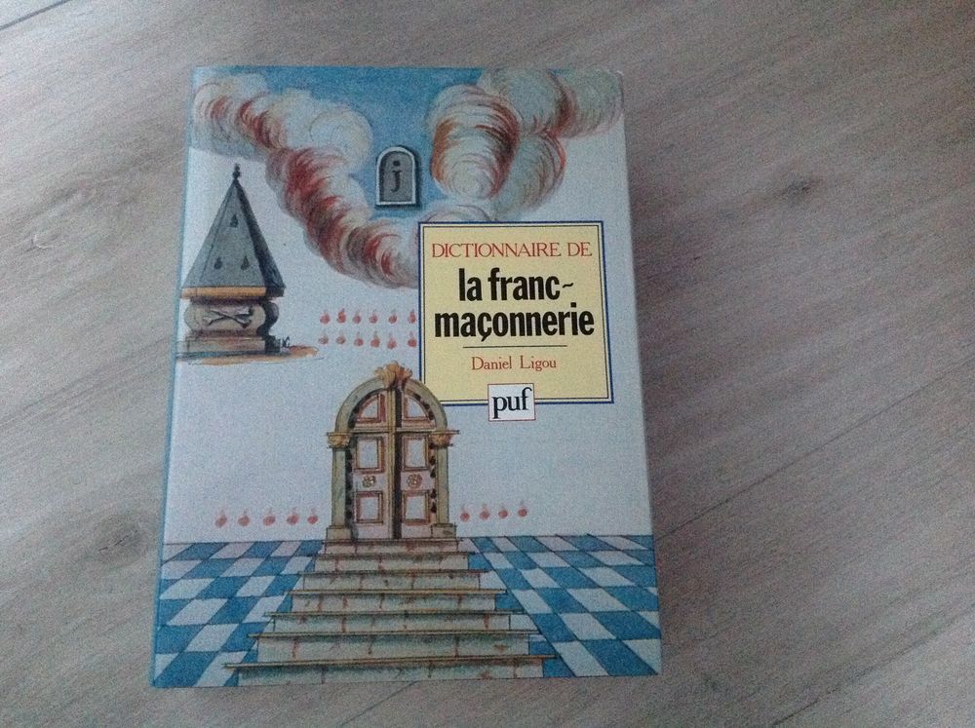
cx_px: 488
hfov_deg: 52.7
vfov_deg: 40.6
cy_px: 364
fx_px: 984
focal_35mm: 35
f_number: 2.4
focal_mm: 4.28
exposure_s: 1/15
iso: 800
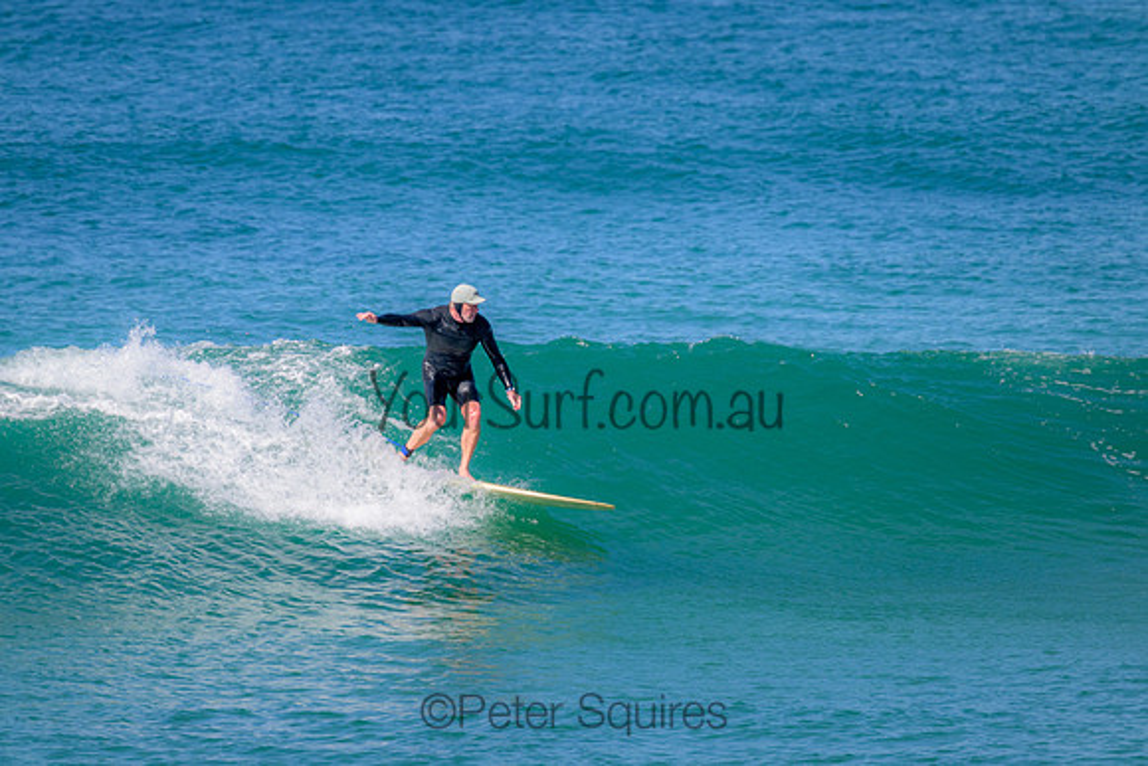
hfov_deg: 2.6
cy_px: 383
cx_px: 574
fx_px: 25516
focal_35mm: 800
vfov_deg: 1.7
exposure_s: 1/1000
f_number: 11
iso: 800
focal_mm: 800
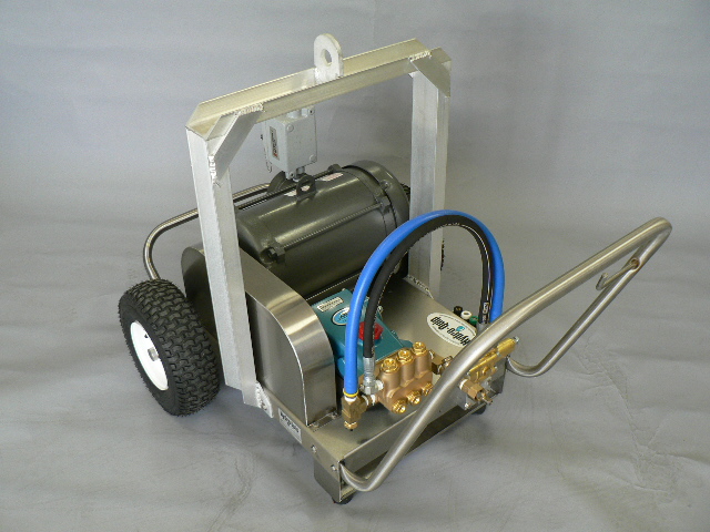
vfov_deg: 39.7
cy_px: 266
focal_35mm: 36
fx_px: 738
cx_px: 355
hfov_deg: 51.4
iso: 100
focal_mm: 6
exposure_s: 1/20
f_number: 2.8
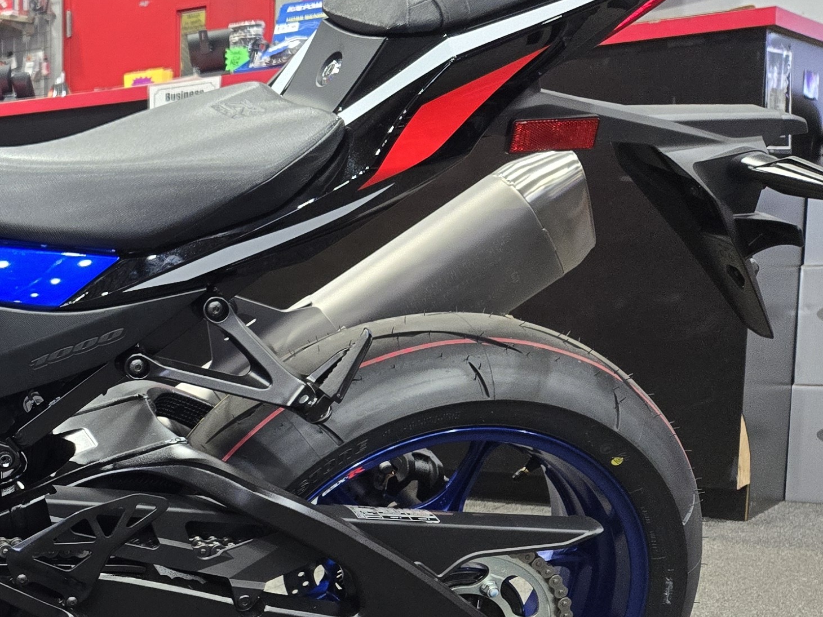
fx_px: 1498
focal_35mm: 63
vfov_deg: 23.0
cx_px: -199
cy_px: 489
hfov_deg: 26.7
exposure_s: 1/120
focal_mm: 5.4
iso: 320
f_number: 1.8
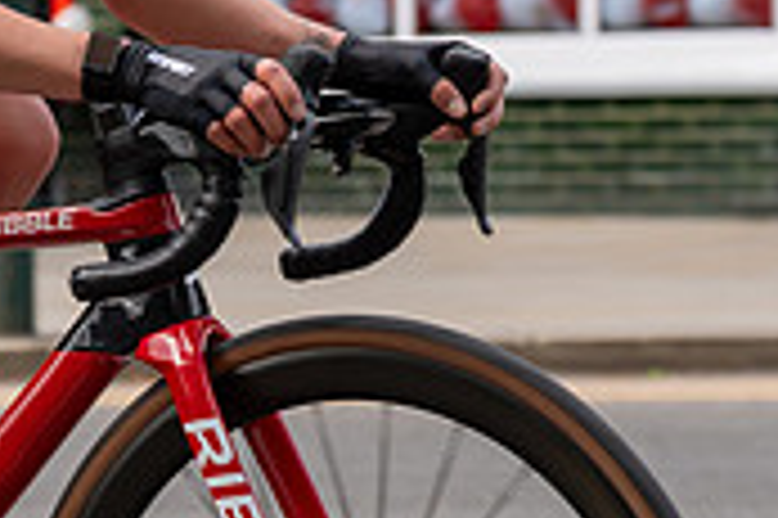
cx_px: 81
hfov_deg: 8.7
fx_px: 5074
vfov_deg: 5.8
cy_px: -327
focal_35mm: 235
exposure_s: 1/1000
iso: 320
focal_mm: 70
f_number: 4
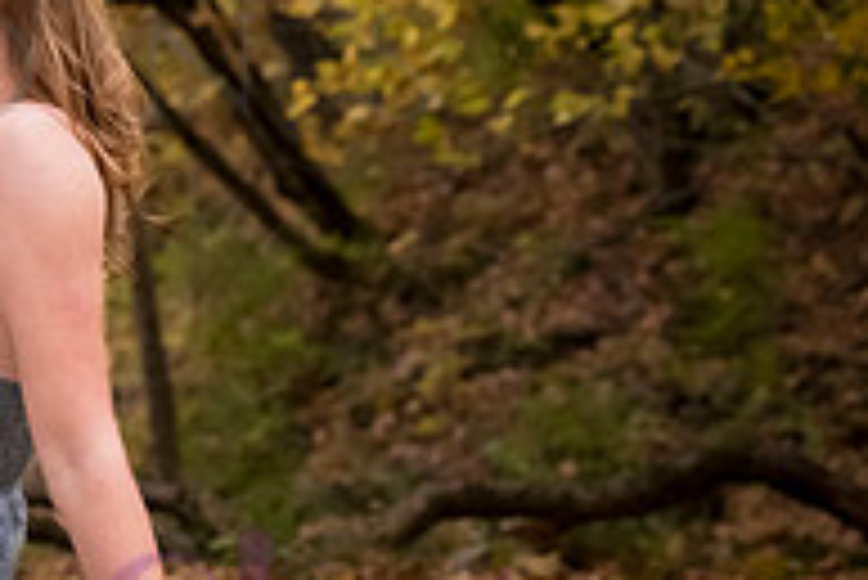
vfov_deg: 5.3
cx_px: -391
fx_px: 6225
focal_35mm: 258
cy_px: 286
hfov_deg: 7.8
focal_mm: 86
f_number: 6.3
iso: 2000
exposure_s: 1/200
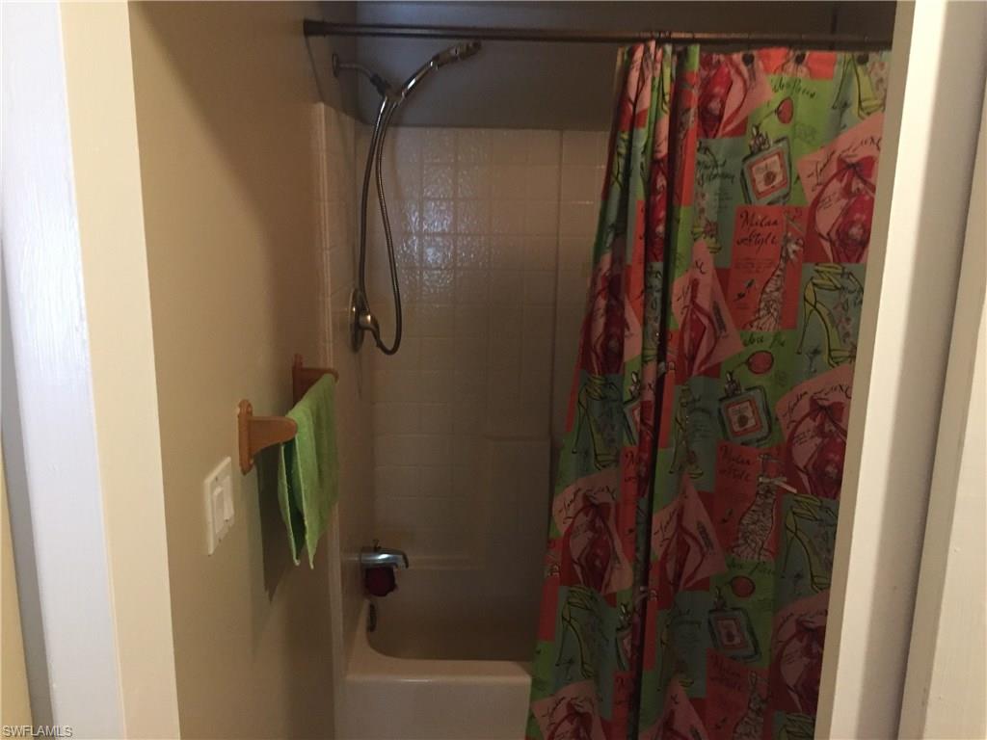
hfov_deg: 61.7
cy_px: 370
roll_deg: -0.8
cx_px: 494
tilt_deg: -13.0
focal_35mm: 29
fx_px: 827
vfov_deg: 48.2
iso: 250
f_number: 2.2
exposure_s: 1/24
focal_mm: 4.15
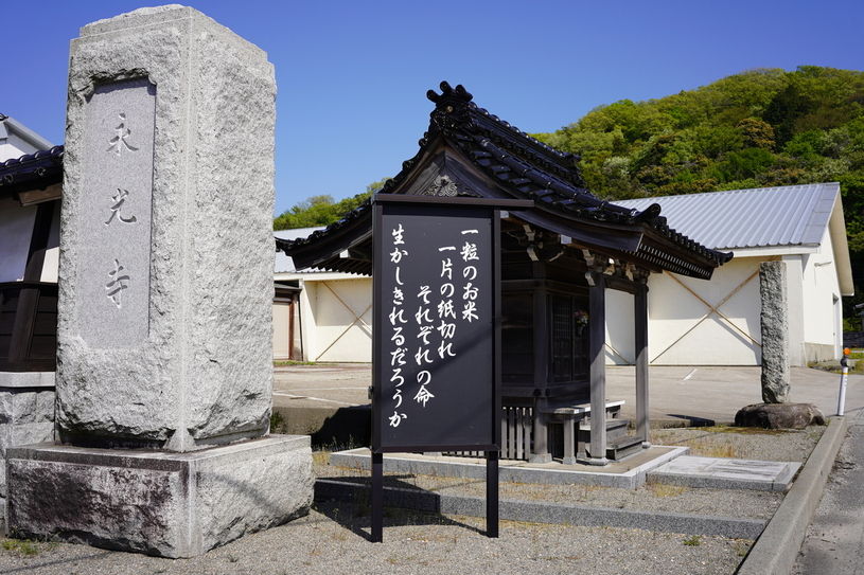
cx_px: 432
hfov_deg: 54.4
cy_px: 288
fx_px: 840
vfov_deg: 37.8
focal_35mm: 35
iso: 100
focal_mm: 35
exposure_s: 1/800
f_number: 5
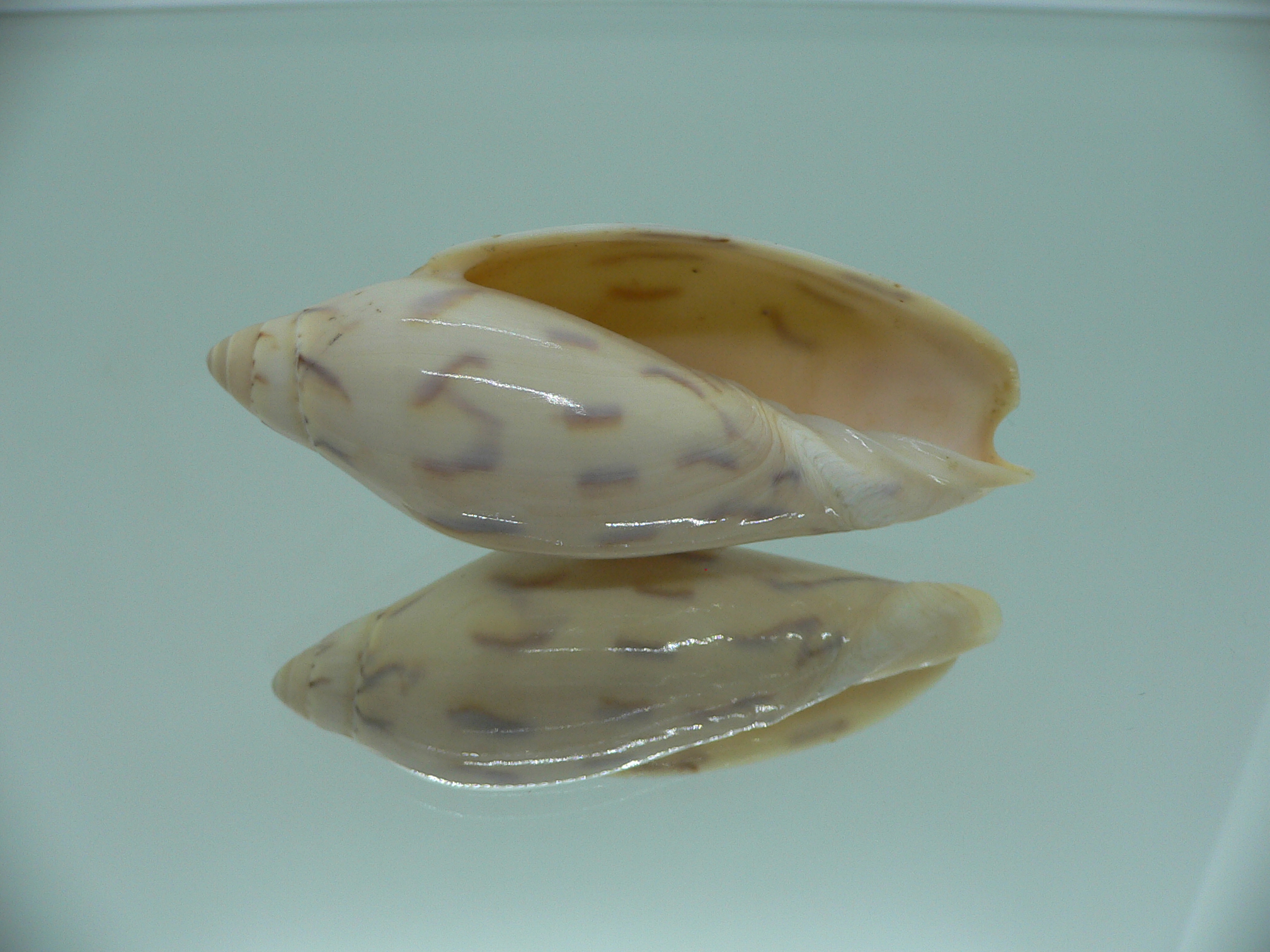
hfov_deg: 52.6
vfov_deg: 40.7
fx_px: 1284
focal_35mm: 35
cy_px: 476
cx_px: 635
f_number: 2.8
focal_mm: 4.6
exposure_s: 1/60
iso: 80
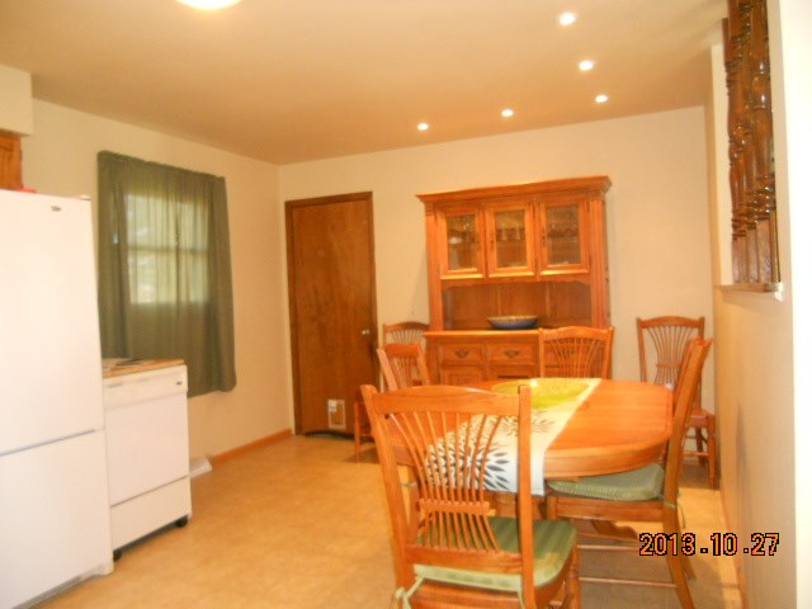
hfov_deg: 65.3
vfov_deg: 51.4
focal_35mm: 27
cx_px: 406
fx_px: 633
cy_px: 304
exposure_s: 1/25
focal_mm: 4.9
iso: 500
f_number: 3.2
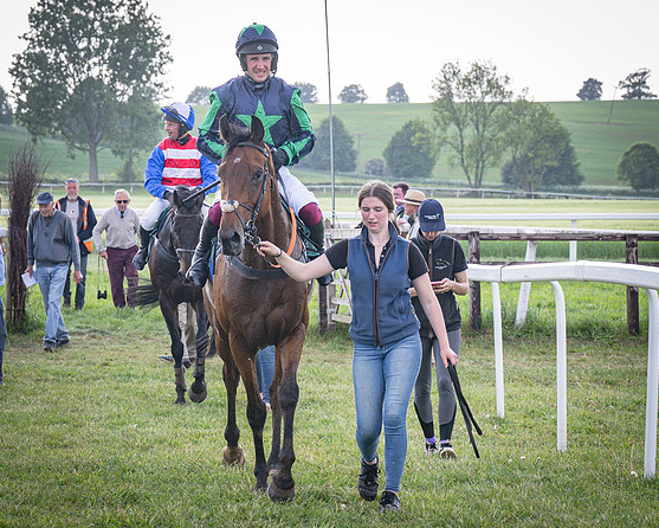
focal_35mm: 146
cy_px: 209
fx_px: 2849
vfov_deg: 10.6
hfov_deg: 13.2
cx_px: 230
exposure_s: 1/500
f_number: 5
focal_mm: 70
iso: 200
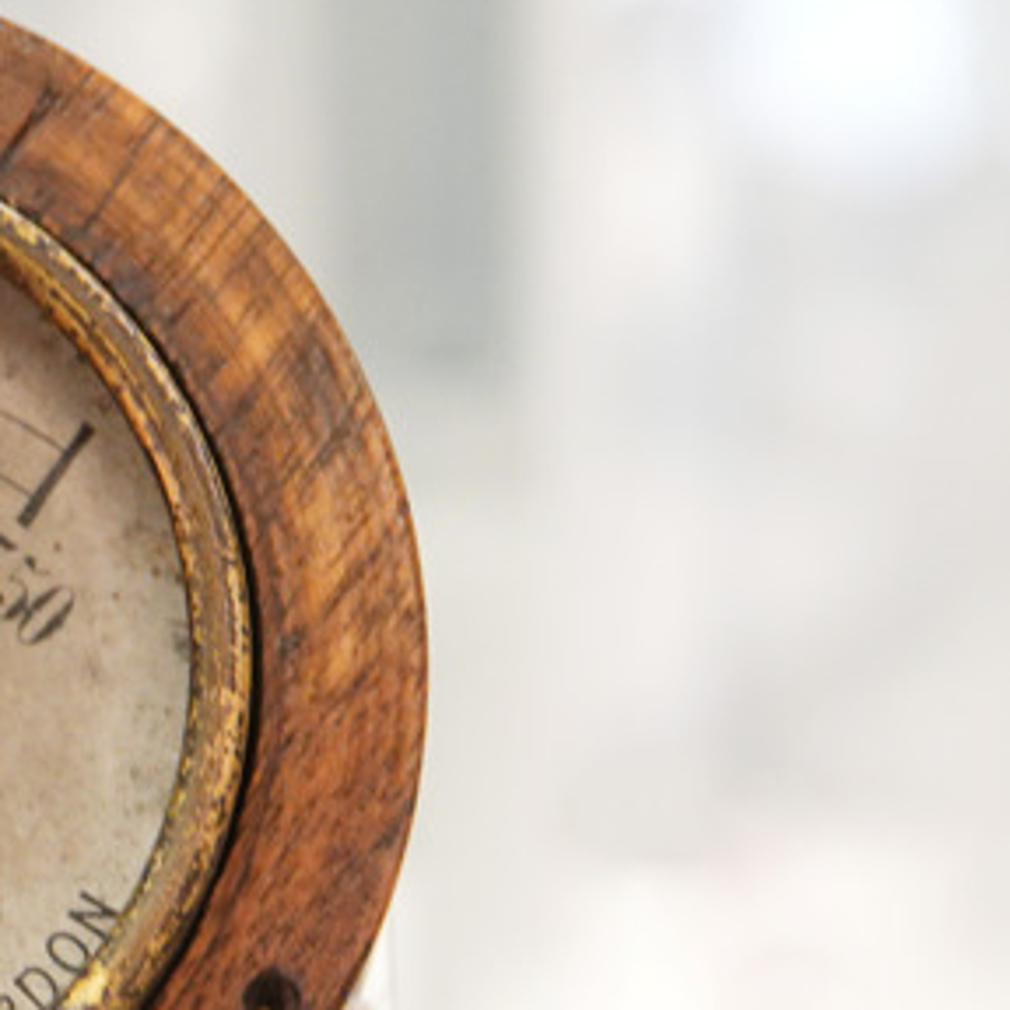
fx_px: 7097
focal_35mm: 215
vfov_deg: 8.1
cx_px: -340
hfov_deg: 8.0
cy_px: 829
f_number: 3.5
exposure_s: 1/20
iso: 800
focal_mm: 29.7
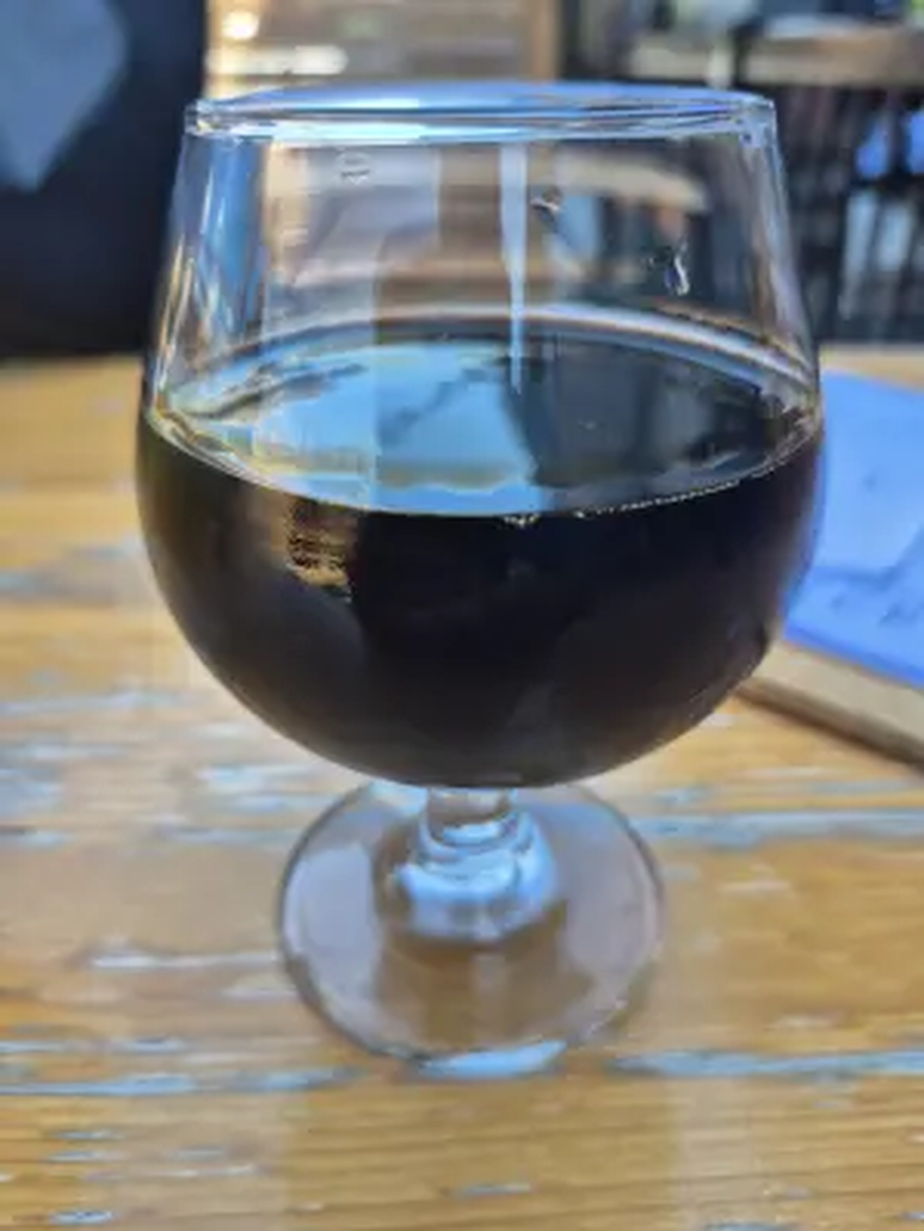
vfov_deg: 73.9
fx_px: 819
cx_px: 462
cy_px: 616
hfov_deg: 58.9
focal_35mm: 23
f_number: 1.8
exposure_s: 1/180
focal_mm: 5.4
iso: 32
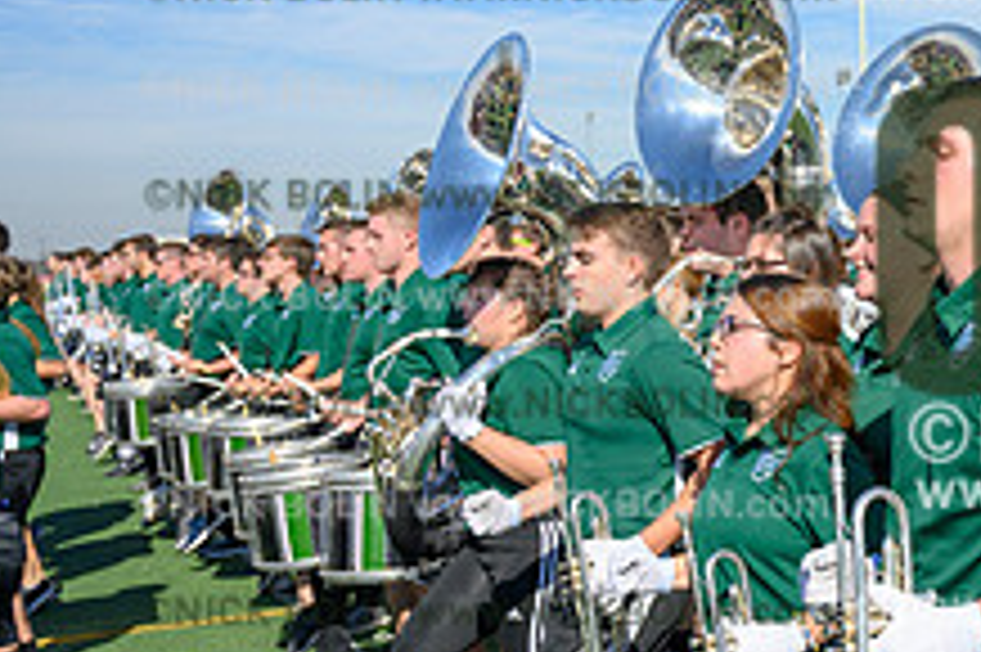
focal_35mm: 64
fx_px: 1743
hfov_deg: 27.5
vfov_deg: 21.2
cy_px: 299
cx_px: 1192
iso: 125
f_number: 4
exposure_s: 1/1600
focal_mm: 24
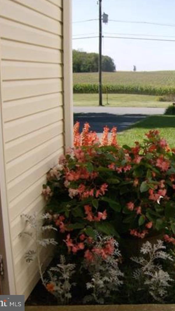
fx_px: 438
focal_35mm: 53
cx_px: 184
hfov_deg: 21.6
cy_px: 154
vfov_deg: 39.2
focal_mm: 6
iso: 100
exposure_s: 1/455
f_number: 4.7
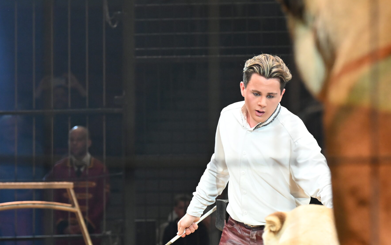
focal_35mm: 198
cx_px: 240
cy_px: 138
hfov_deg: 10.6
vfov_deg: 6.6
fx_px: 2110
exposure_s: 1/1000
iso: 5000
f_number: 5
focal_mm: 135
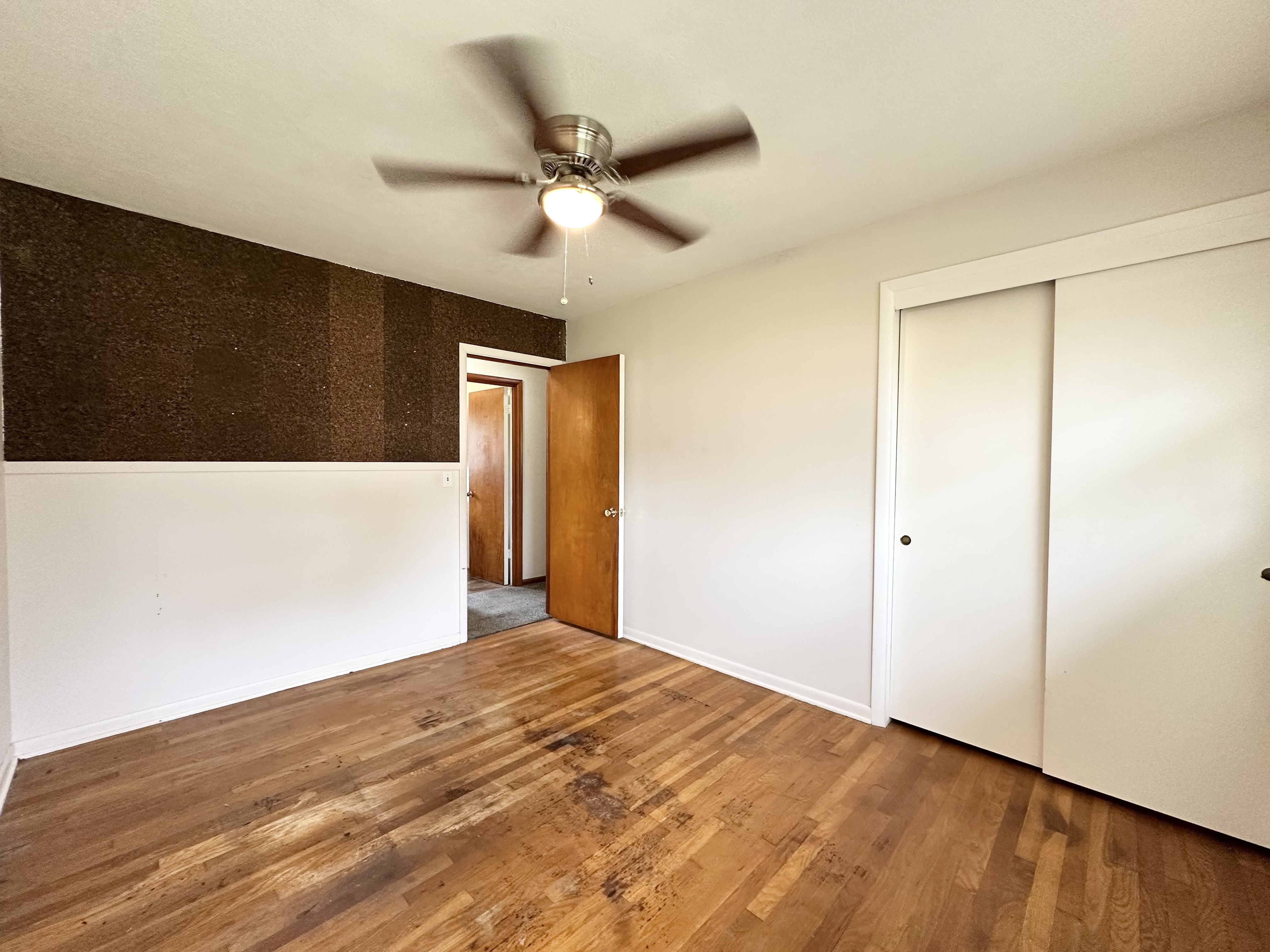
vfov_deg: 85.7
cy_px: 476
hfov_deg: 102.1
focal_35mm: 14
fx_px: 514
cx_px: 635
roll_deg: -0.8
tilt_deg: -1.3
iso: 200
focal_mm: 2.22
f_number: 2.2
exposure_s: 1/60
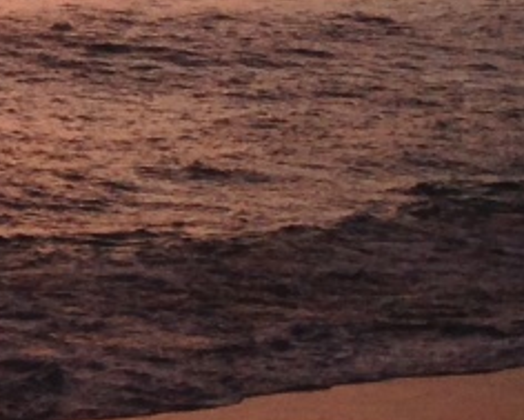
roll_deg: +0.1
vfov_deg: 6.6
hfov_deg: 8.4
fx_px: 3460
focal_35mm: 223
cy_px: -567
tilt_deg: +6.0
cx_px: -391
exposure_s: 1/120
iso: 64
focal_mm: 4.12
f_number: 2.4
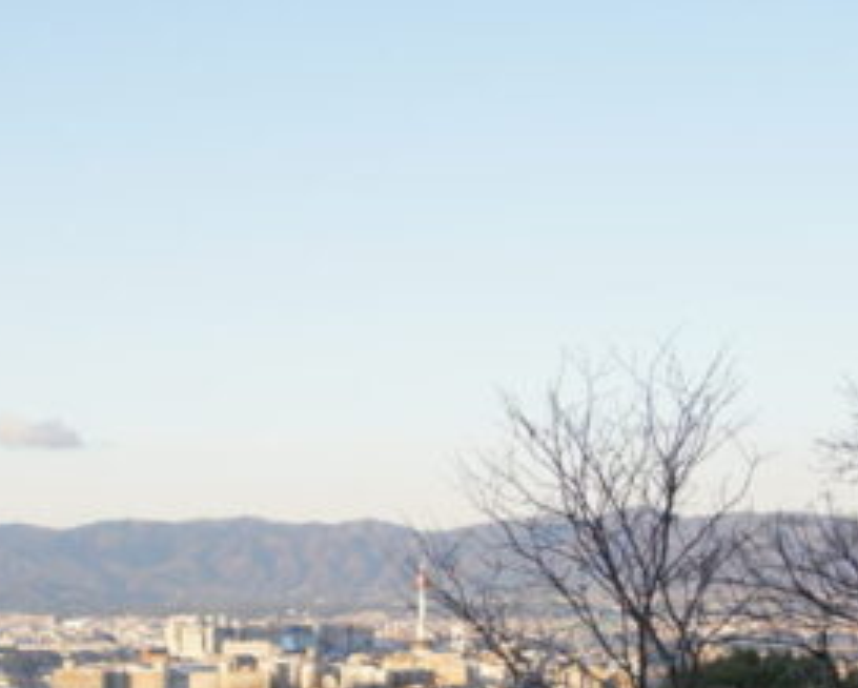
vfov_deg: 16.1
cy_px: 761
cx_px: 123
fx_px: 2363
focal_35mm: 93
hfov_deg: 20.3
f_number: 5.6
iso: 100
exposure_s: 1/125
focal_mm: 24
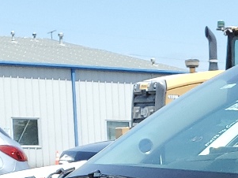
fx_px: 949
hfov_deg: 13.7
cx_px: 324
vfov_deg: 9.9
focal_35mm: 138
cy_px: 365
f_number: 1.5
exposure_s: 1/2000
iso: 50
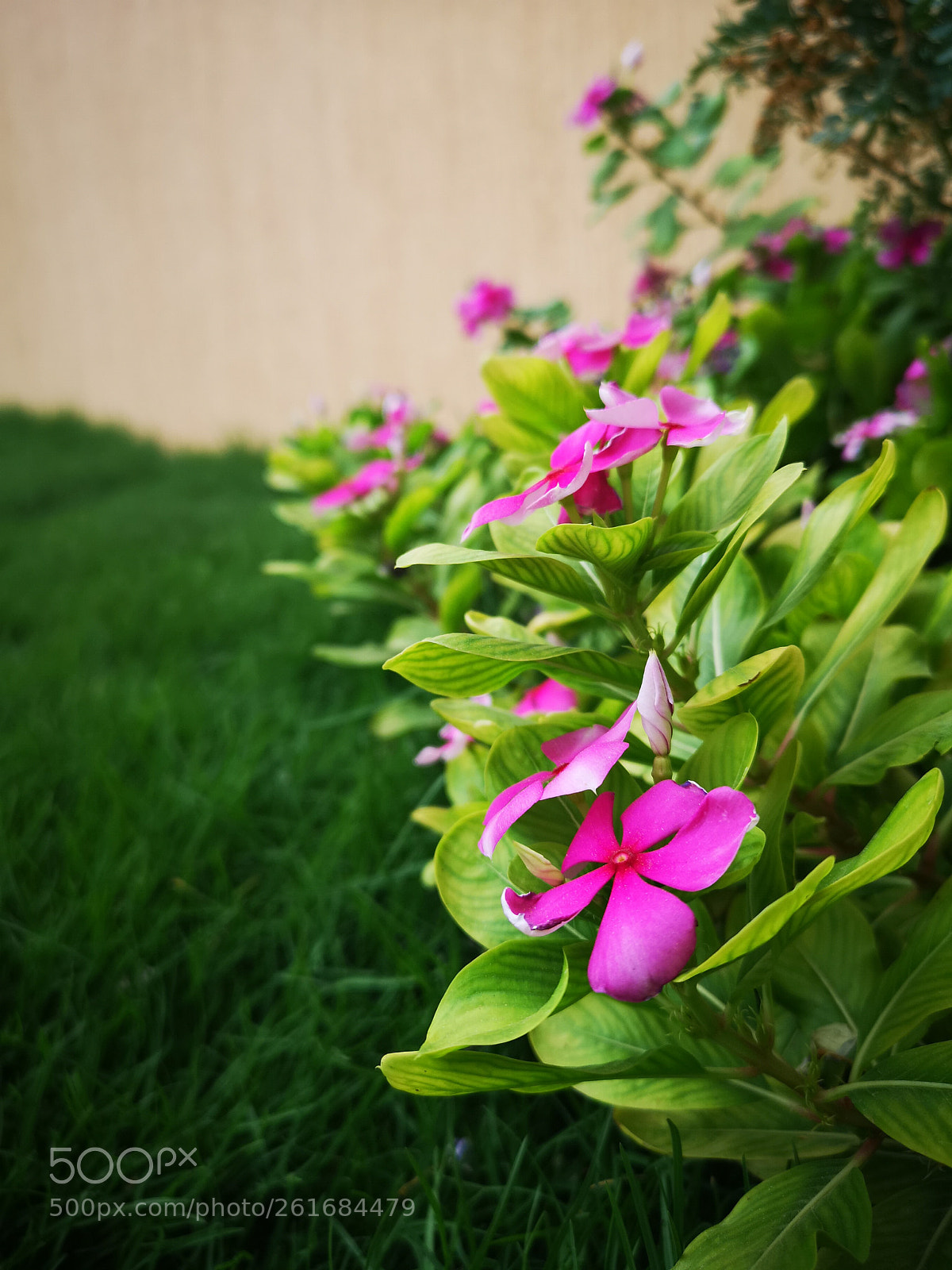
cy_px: 635
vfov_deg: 65.3
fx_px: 990
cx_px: 476
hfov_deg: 51.4
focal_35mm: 27
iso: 50
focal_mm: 3.95
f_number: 1.8
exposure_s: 1/120
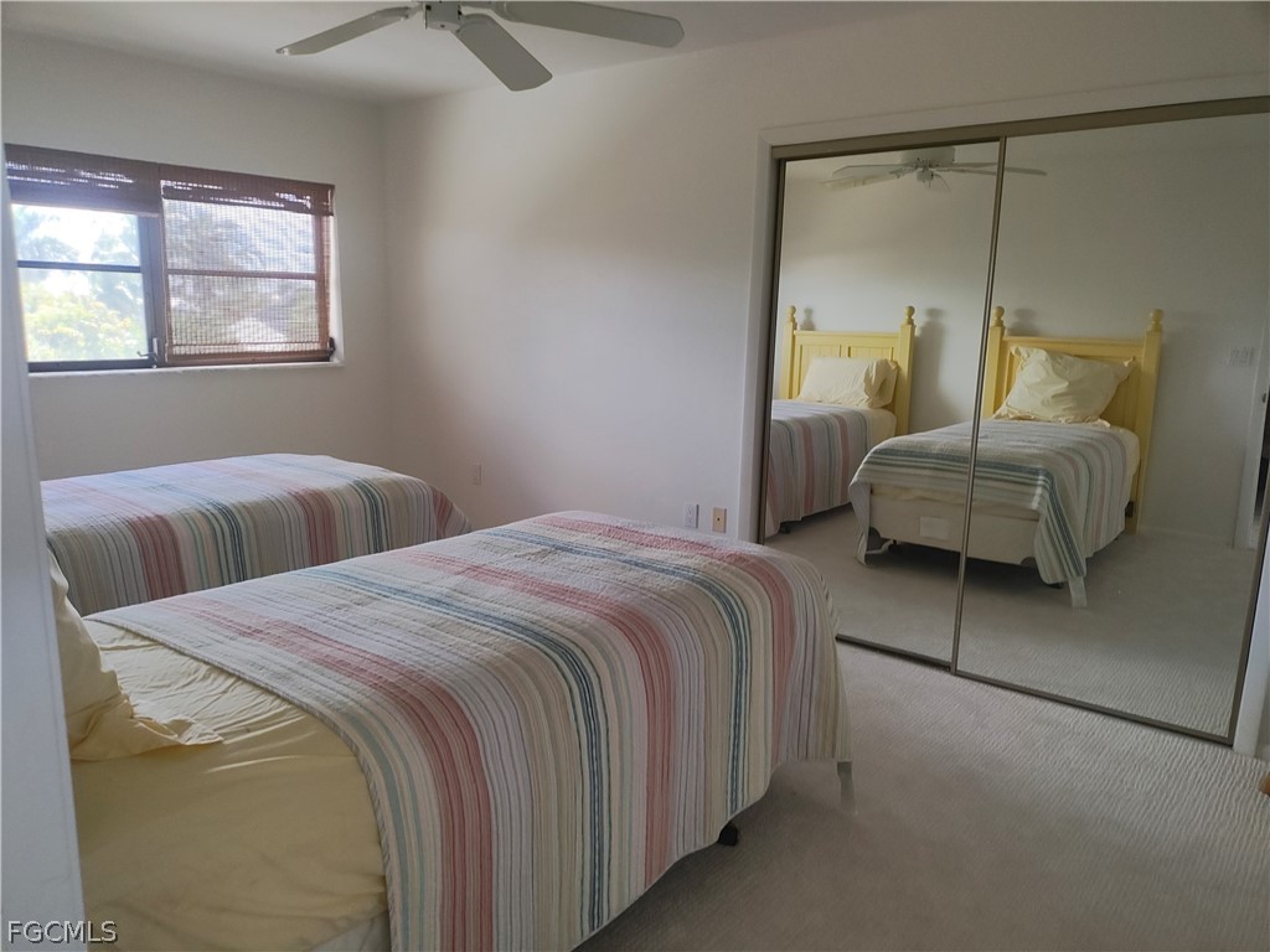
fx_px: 917
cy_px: 476
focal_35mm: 25
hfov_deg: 69.4
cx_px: 635
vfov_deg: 54.9
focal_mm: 4.71
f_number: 1.7
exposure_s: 1/60
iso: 594
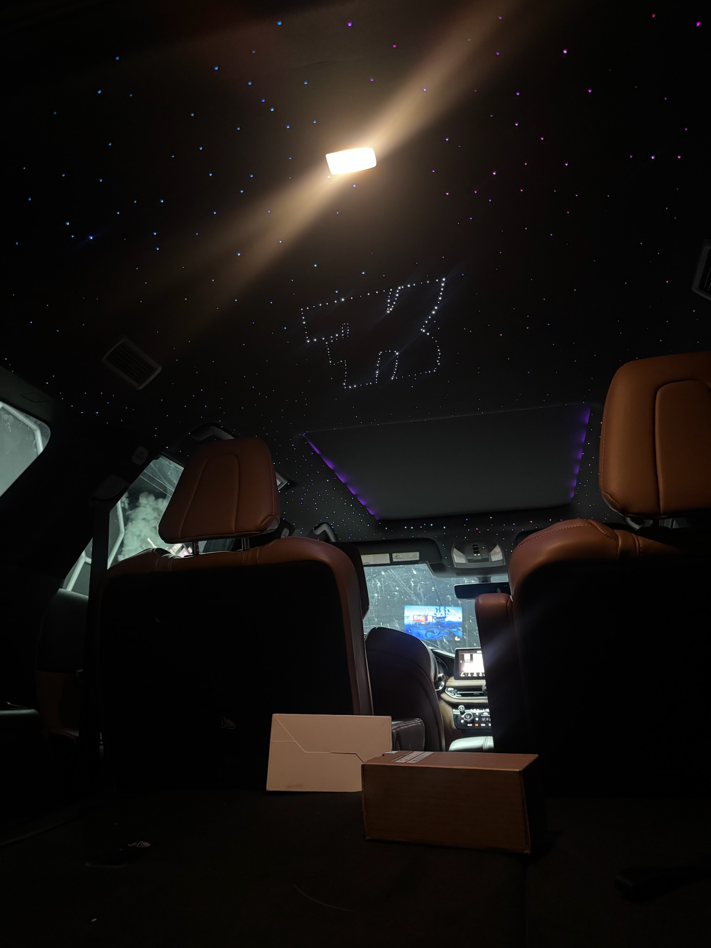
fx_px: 657
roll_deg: +1.1
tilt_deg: +19.0
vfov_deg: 71.6
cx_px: 356
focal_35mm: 24
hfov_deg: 56.8
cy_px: 474
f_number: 1.78
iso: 1000
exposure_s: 1/34
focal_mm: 6.76
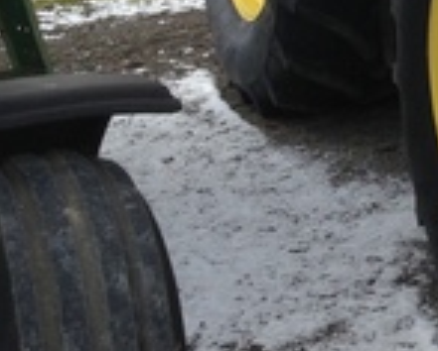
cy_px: -170
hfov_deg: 14.5
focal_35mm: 119
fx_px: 1545
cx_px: 748
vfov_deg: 12.4
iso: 50
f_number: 2.4
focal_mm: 4.13
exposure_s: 1/609
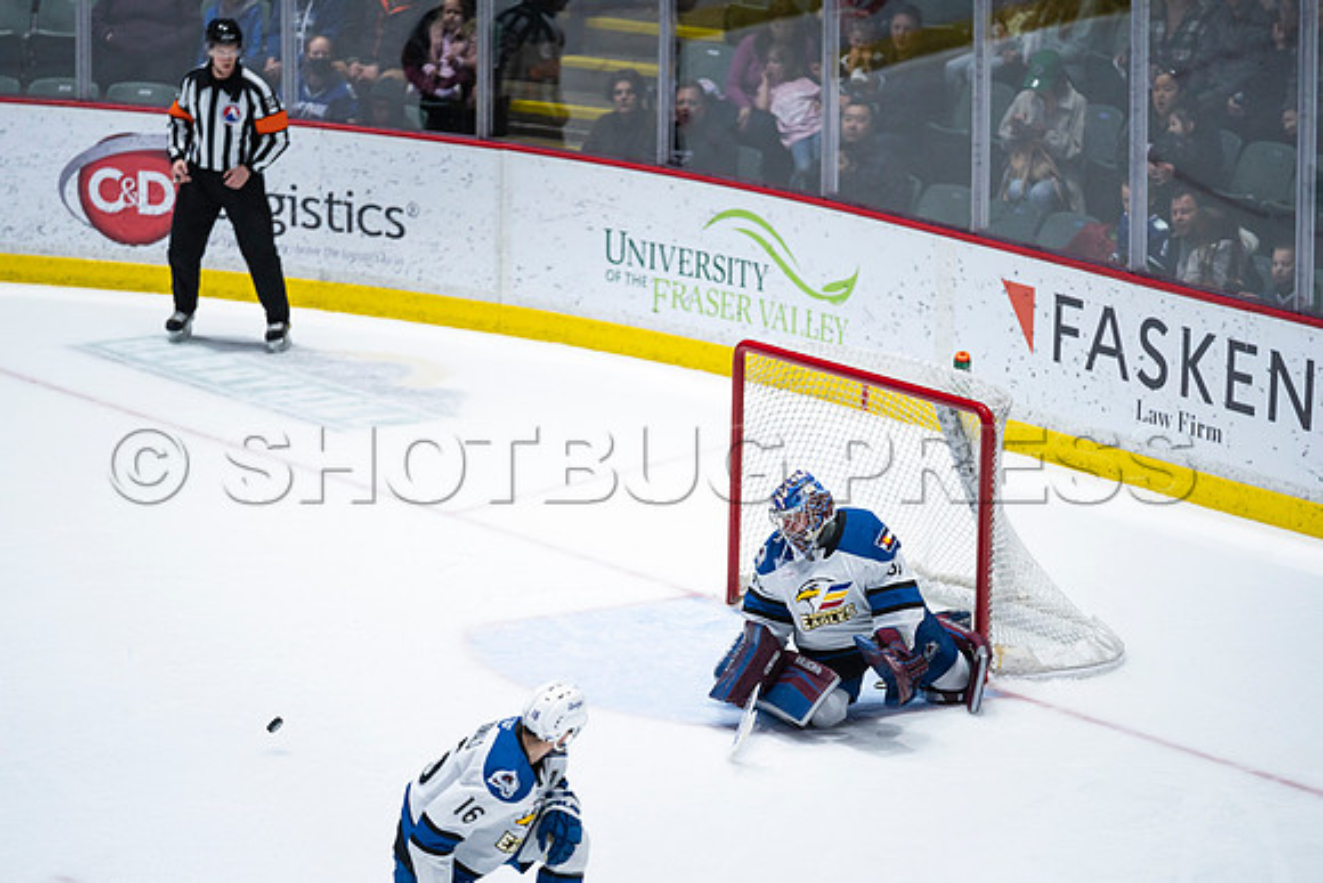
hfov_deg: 10.3
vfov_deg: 6.9
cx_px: 662
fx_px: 7351
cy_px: 442
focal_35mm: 200
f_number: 2.8
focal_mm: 200
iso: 1250
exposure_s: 1/1250
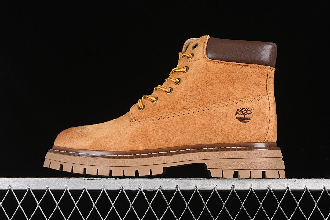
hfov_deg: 27.0
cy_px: 110
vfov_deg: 18.2
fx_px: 687
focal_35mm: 75
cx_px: 165
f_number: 7.1
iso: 160
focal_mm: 50
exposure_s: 1/60
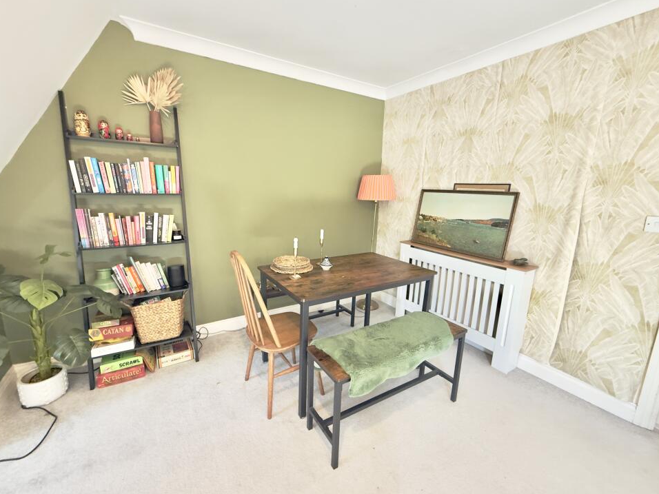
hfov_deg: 98.1
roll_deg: -1.6
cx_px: 315
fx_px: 286
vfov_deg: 81.7
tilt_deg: -11.3
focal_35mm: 15
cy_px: 246
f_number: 2.2
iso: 320
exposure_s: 1/80
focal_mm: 2.22
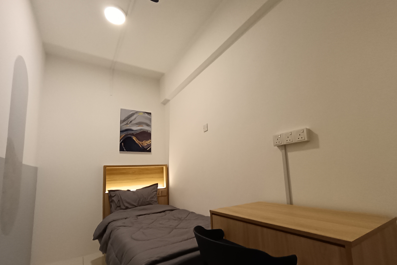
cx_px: 198
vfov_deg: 67.1
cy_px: 150
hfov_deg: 90.0
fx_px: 198
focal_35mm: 18
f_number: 2.2
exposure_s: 1/50
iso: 643
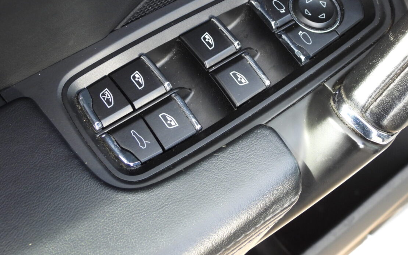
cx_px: 226
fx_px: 712
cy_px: 63
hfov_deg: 32.0
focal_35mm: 64
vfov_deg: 20.2
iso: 250
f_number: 3.2
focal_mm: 8.5
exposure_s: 1/30
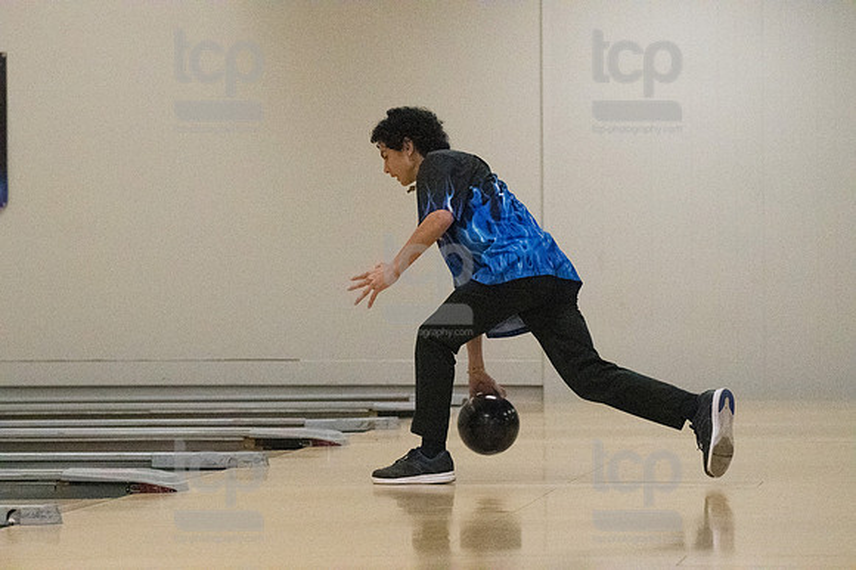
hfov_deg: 13.1
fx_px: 3731
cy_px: 285
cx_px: 428
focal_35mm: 157
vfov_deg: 8.7
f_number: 4
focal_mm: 105
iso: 10000
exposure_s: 1/1250
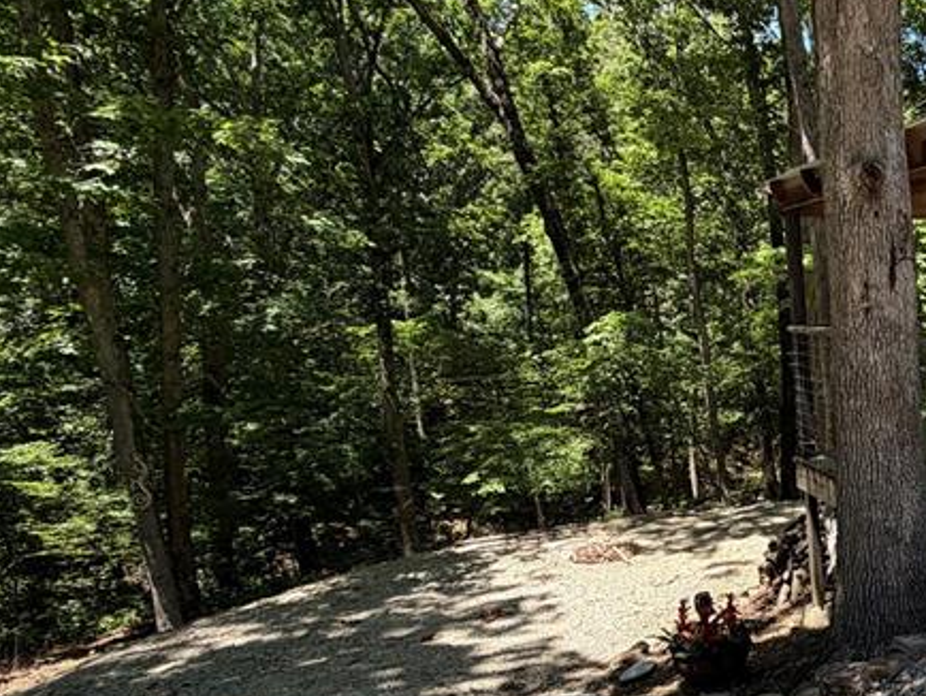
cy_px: 380
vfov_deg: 42.9
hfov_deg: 44.3
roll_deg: +1.7
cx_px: 984
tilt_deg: -7.9
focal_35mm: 33
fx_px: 883
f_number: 2.2
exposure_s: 1/264
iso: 50
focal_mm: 2.22
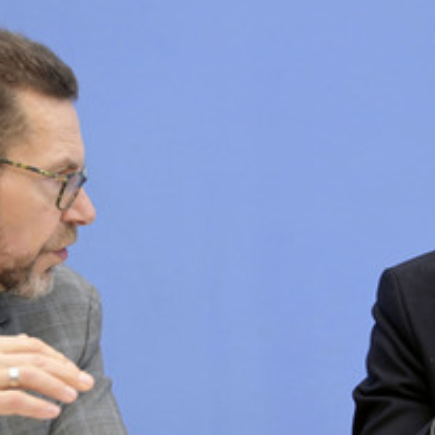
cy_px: 193
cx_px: 266
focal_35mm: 159
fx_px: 2261
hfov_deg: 11.0
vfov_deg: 11.0
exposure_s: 1/320
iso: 3200
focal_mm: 85
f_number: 5
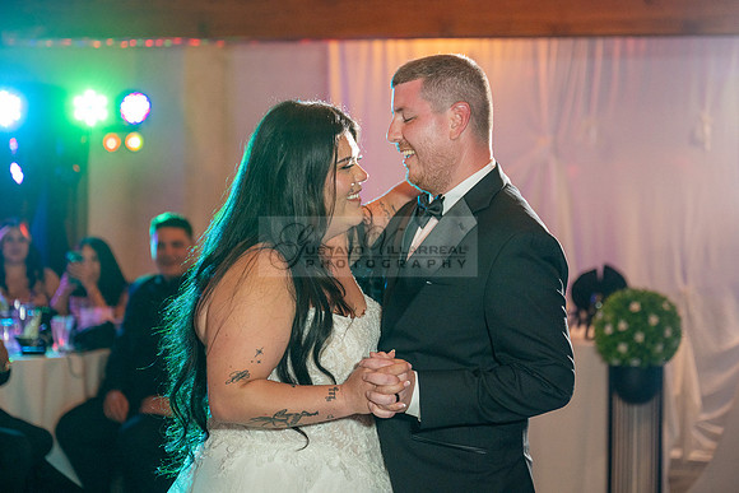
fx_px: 1593
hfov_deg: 26.1
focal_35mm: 78
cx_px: 370
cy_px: 220
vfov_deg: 17.6
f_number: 2.8
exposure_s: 1/125
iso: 800
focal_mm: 70
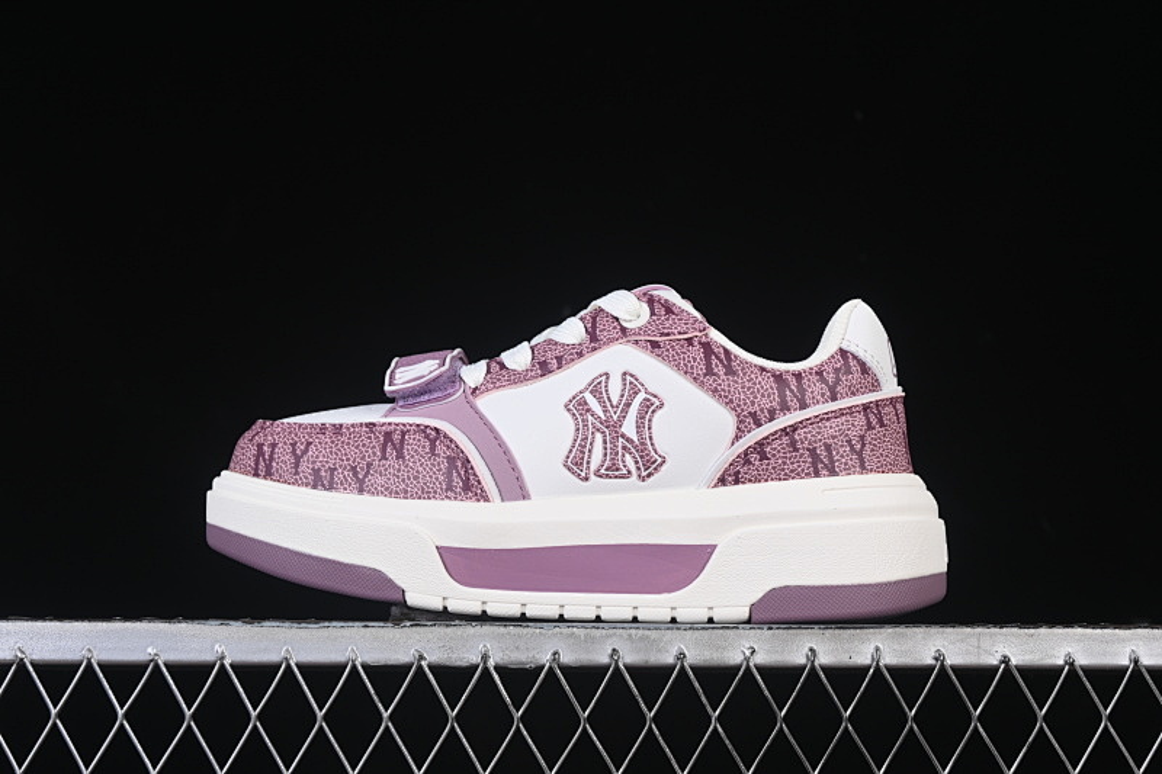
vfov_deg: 18.2
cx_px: 581
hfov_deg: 27.0
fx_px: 2420
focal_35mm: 75
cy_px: 387
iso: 160
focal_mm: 50
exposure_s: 1/80
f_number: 8
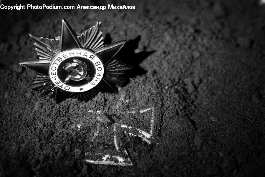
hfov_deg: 27.0
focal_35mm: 75
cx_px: 132
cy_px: 88
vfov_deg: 18.2
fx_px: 553
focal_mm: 50
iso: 800
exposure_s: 1/1.25
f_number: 5.6
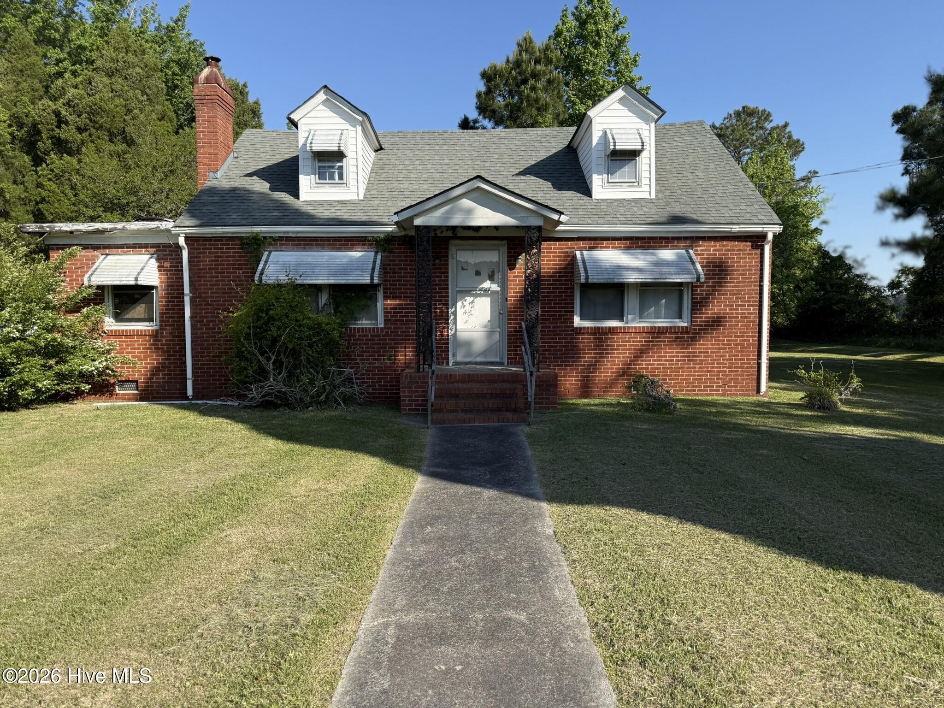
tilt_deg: -2.9
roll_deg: +0.2
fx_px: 654
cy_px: 354
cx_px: 472
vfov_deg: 56.8
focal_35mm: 24
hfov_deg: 71.6
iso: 100
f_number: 1.78
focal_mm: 6.76
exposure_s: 1/3145
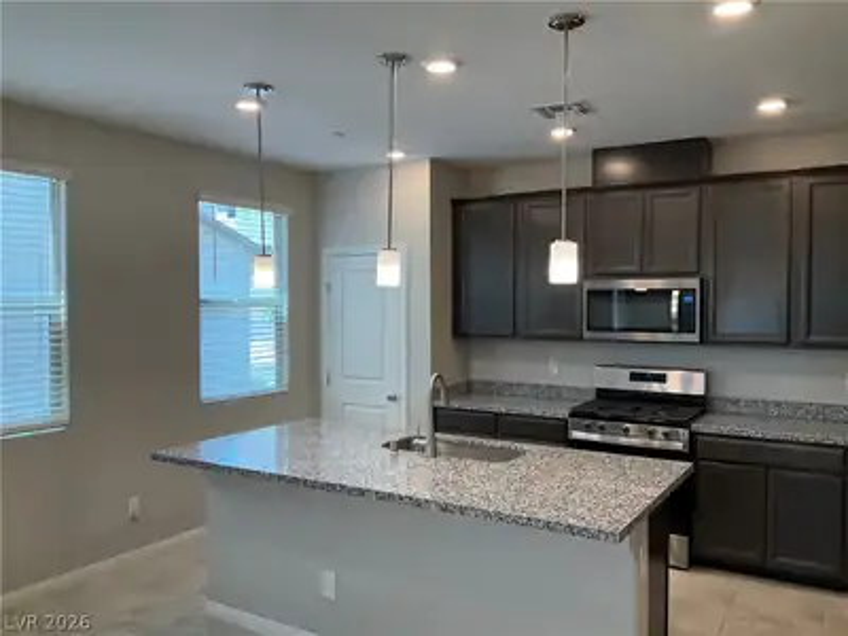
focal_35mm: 29
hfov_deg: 61.7
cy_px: 318
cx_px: 424
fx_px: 710
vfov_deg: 48.2
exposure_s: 1/60
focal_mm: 3
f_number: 1.8
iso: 40
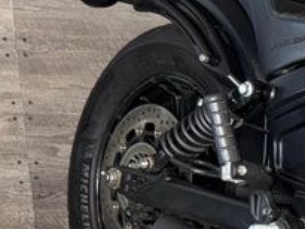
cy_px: 201
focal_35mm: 120
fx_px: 1058
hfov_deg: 13.8
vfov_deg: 12.3
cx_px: 614
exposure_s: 1/22
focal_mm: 6.76
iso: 64
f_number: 1.78
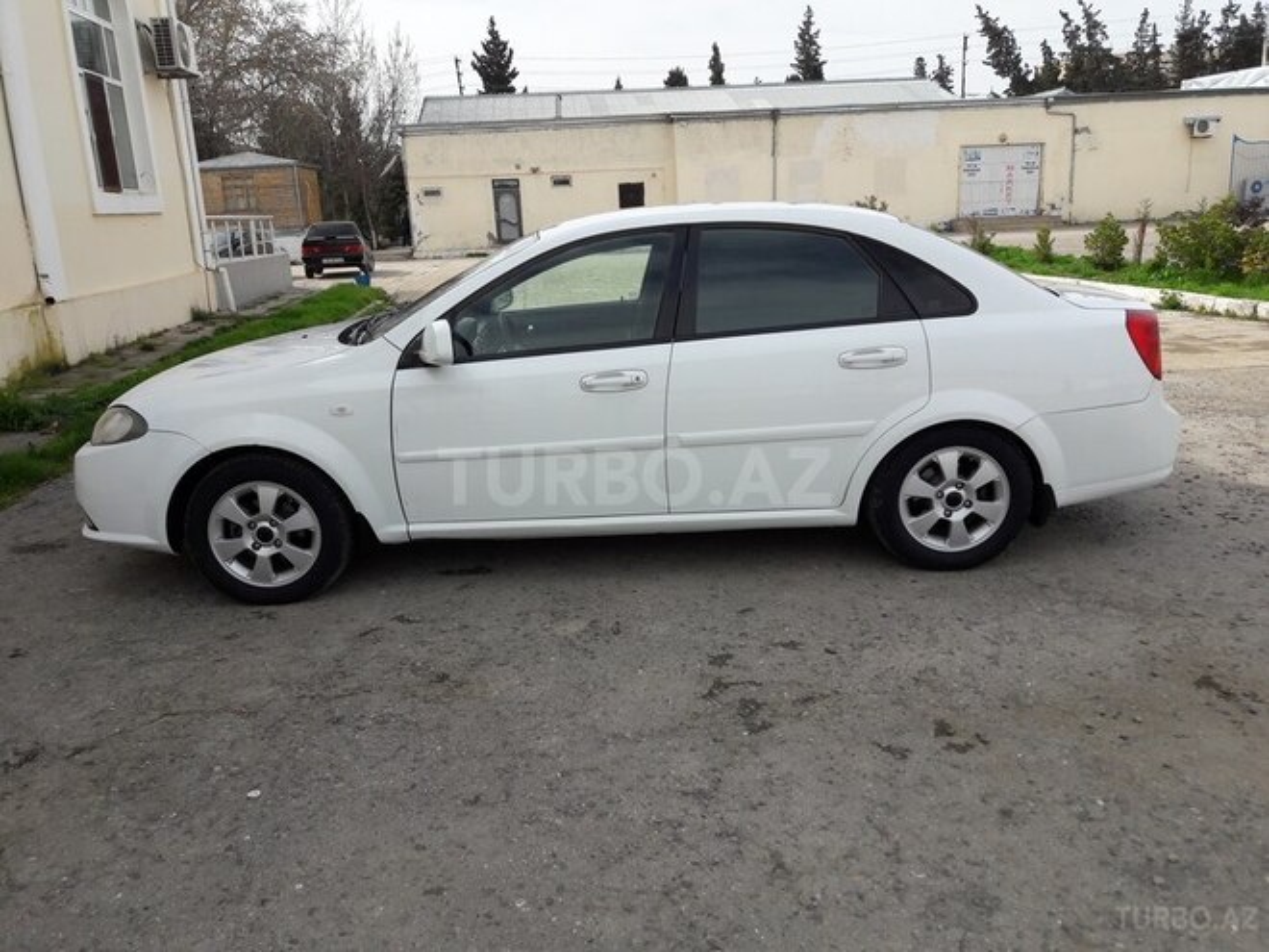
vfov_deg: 49.7
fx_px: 1026
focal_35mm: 28
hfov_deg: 63.4
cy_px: 476
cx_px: 634
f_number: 1.9
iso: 40
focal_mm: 3.7
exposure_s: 1/1203
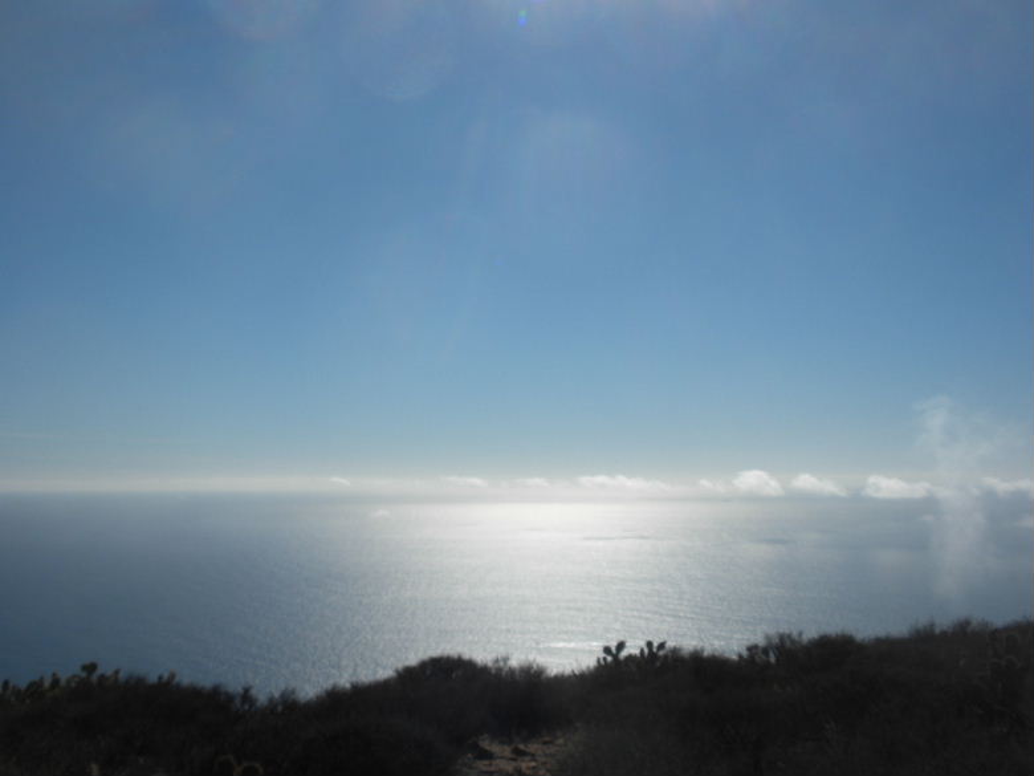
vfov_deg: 38.7
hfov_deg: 50.1
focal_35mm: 37
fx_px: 1105
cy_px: 388
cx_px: 517
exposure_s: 1/348
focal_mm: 6.6
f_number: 10
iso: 64
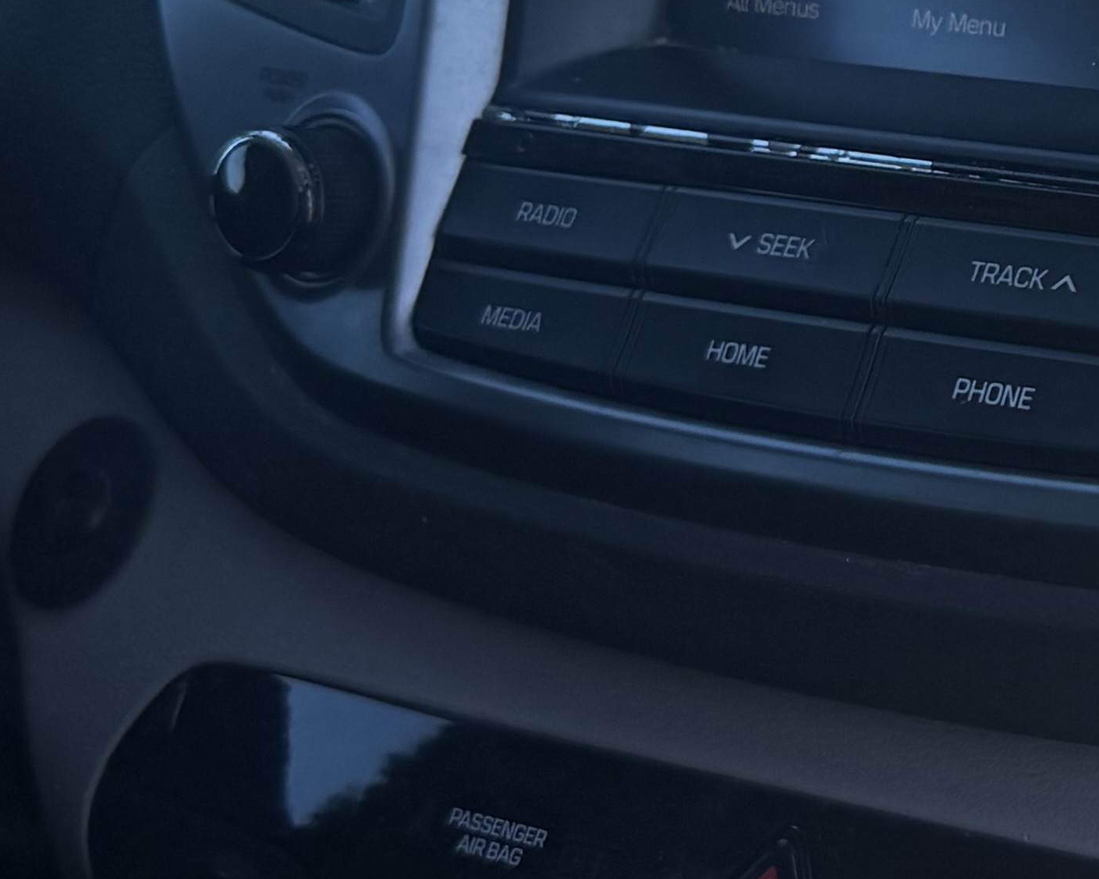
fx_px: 3090
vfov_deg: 16.1
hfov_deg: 18.2
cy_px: 206
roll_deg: +6.0
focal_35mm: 95
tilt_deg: -25.8
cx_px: 1586
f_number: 1.78
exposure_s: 1/1314
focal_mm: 6.76
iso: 80
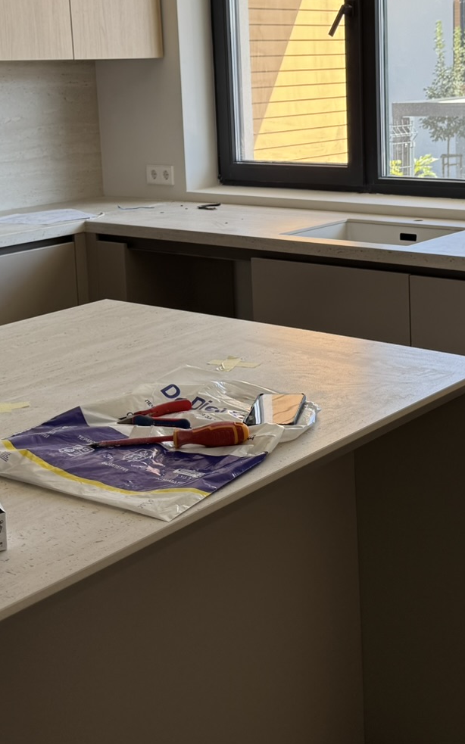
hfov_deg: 24.4
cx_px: 278
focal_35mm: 53
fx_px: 1075
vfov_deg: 37.5
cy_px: 214
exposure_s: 1/218
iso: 64
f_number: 1.78
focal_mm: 6.76
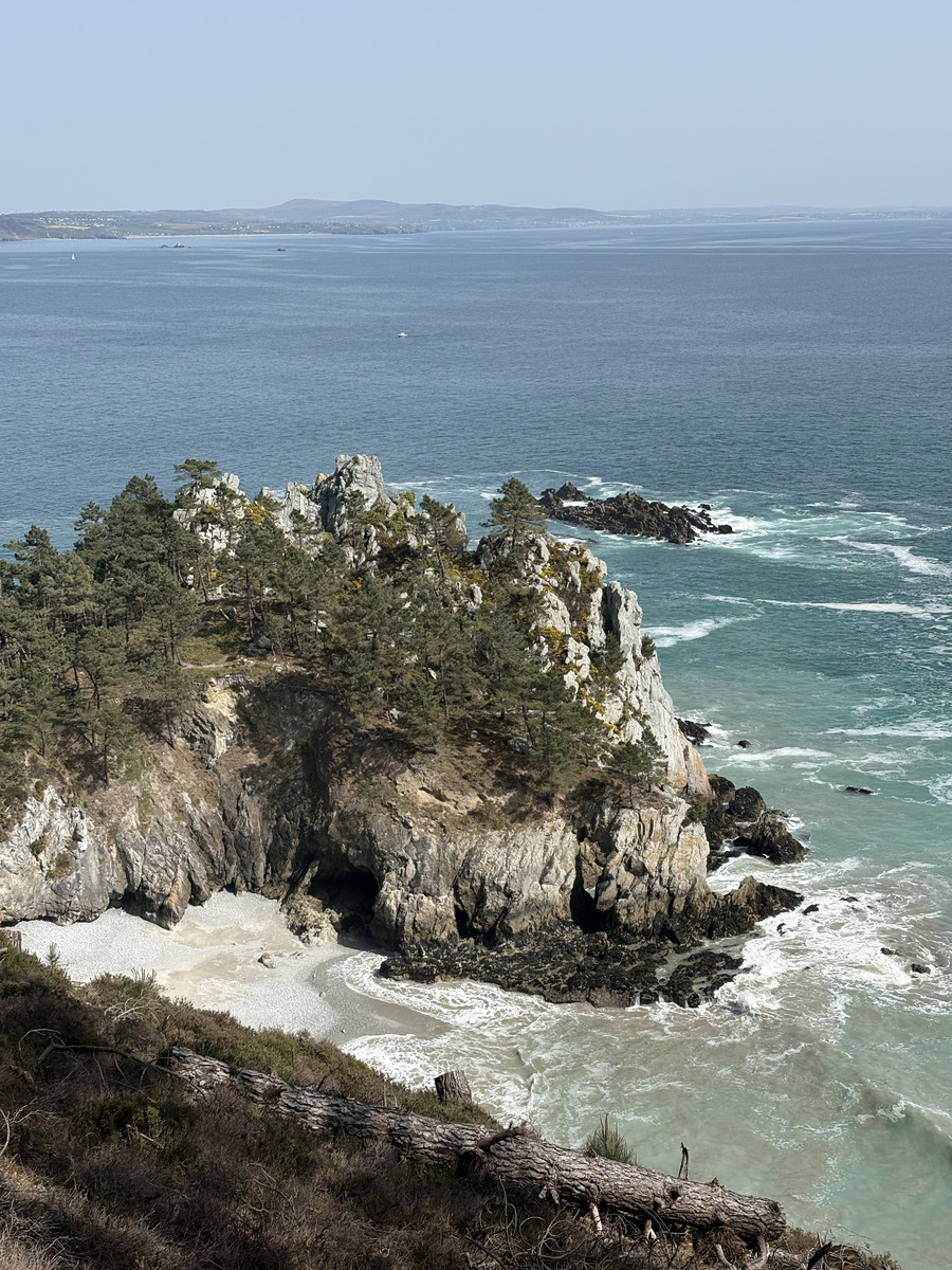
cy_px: 635
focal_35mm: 52
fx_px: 1907
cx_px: 476
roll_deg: +0.2
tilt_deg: -11.8
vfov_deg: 36.8
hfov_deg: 28.0
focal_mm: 5.96
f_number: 1.6
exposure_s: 1/3279
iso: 32
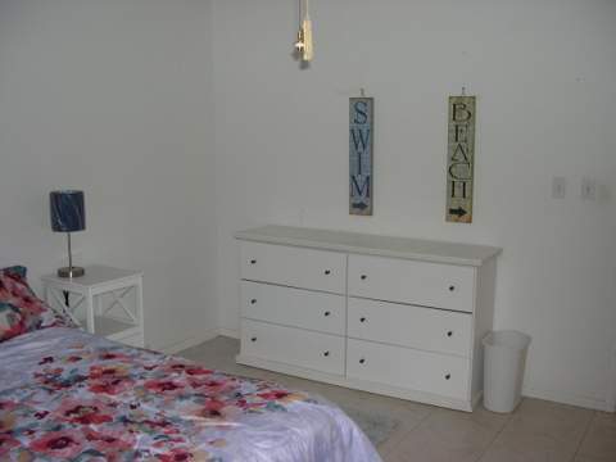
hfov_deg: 49.0
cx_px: 308
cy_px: 231
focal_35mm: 38
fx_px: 676
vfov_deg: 37.7
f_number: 2.8
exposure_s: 1/60
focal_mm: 8
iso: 100
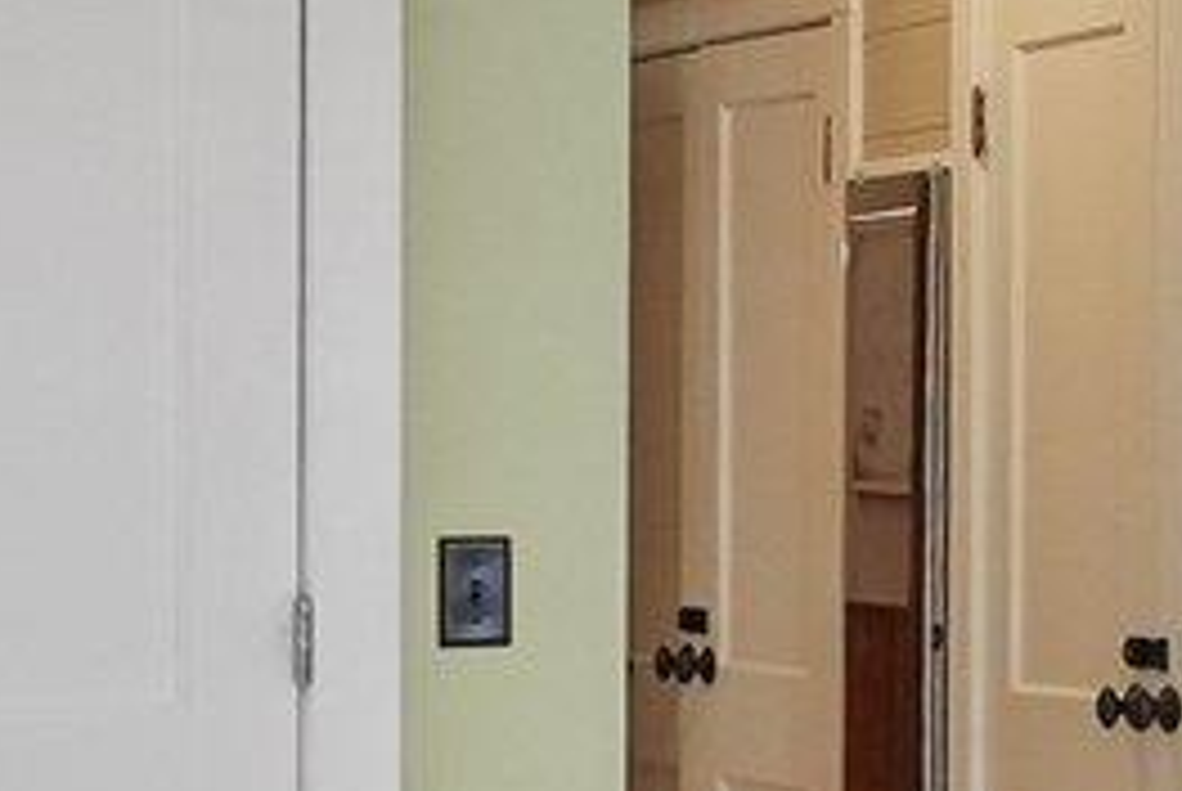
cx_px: 2049
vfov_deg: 12.6
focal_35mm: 109
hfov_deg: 16.2
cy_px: 551
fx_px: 3583
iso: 2000
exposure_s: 1/30
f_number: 10
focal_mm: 14
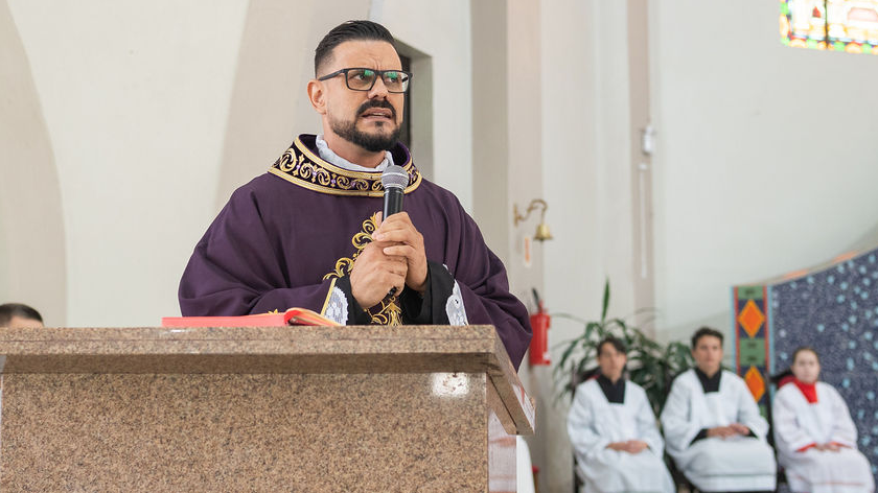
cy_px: 154
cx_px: 357
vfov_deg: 17.9
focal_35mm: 67
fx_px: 1559
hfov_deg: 31.4
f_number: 2.8
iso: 640
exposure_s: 1/160
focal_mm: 35
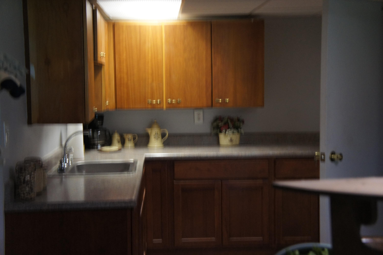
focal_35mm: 52
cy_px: 128
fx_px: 558
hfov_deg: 37.9
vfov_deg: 25.7
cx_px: 192
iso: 1600
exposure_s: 1/15
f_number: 4.5
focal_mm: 35
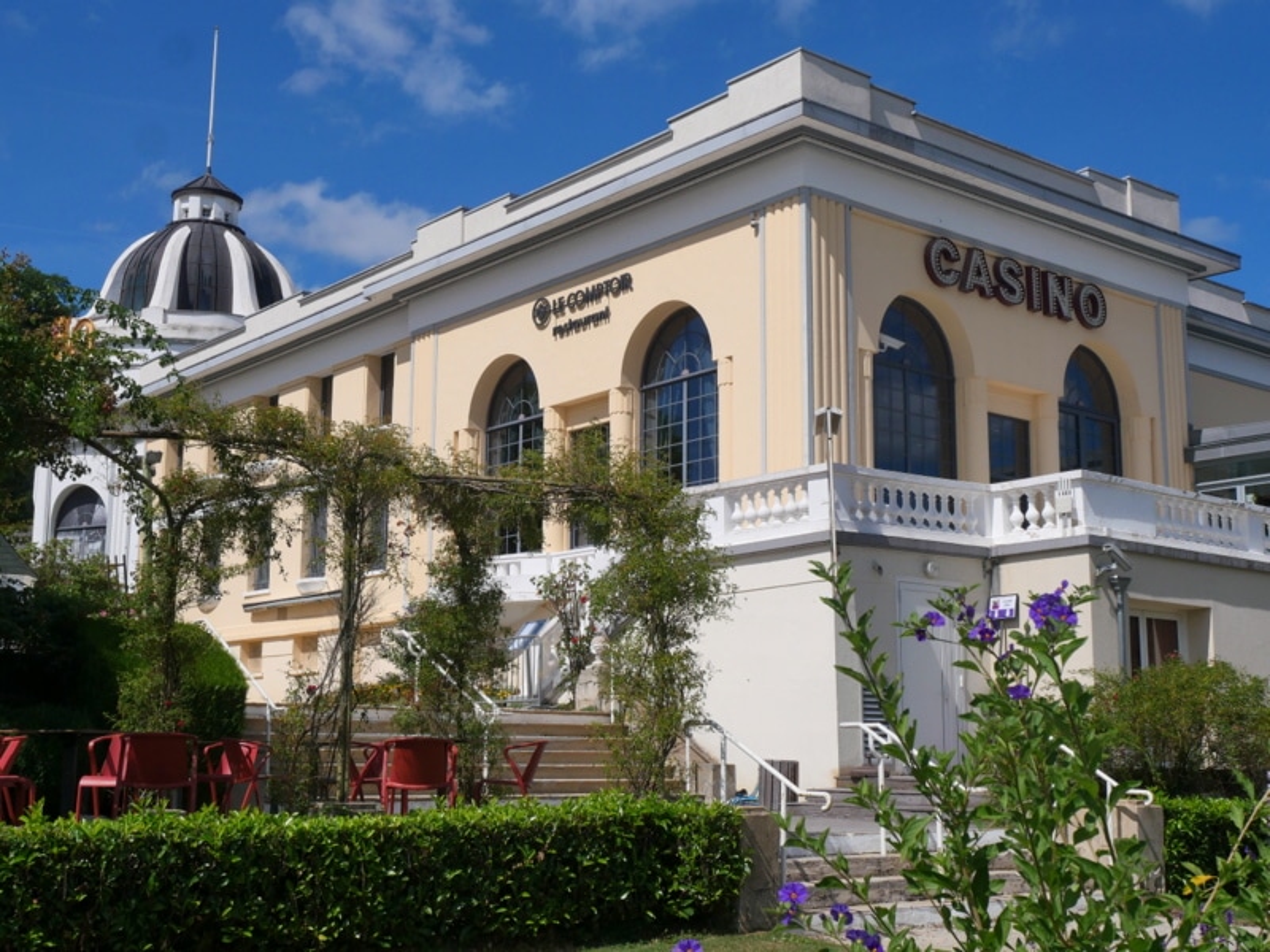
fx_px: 1541
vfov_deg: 34.3
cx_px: 635
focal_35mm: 42
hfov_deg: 44.8
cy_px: 476
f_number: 11
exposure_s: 1/800
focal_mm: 21
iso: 200
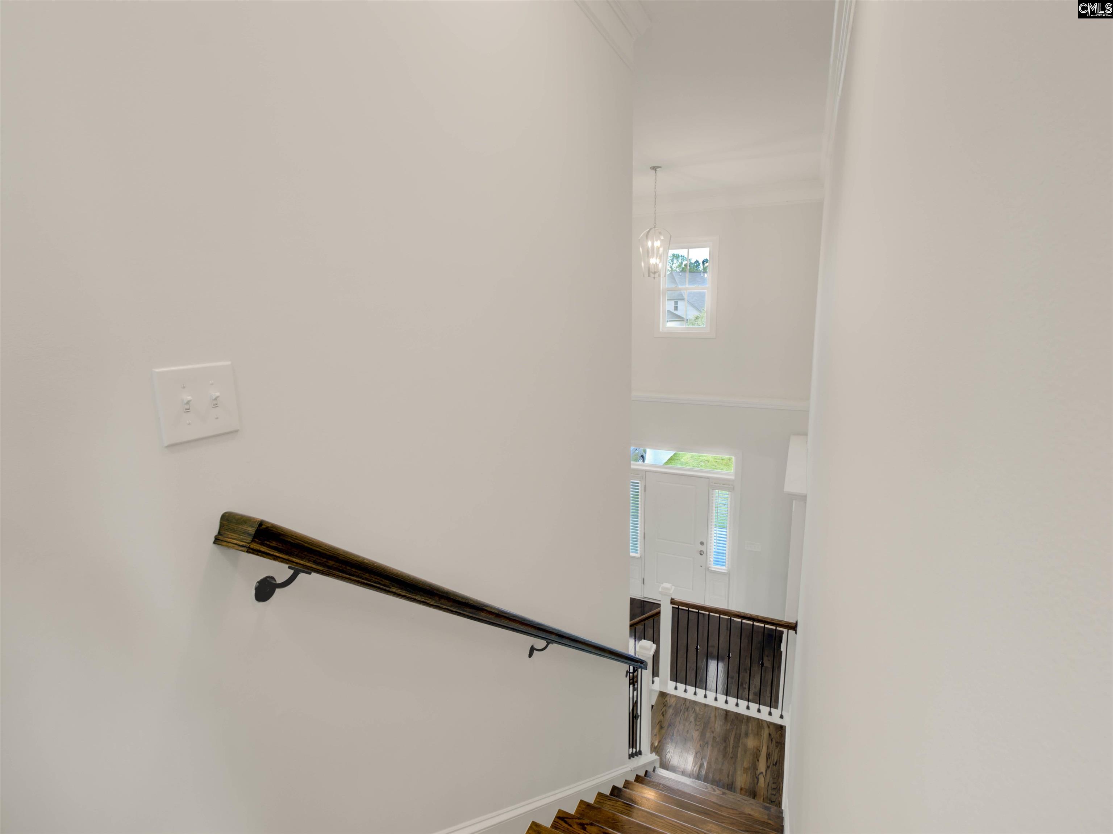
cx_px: 556
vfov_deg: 78.1
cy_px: 417
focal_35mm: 16
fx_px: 514
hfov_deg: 94.5
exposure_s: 1/5
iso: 200
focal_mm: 8
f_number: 8
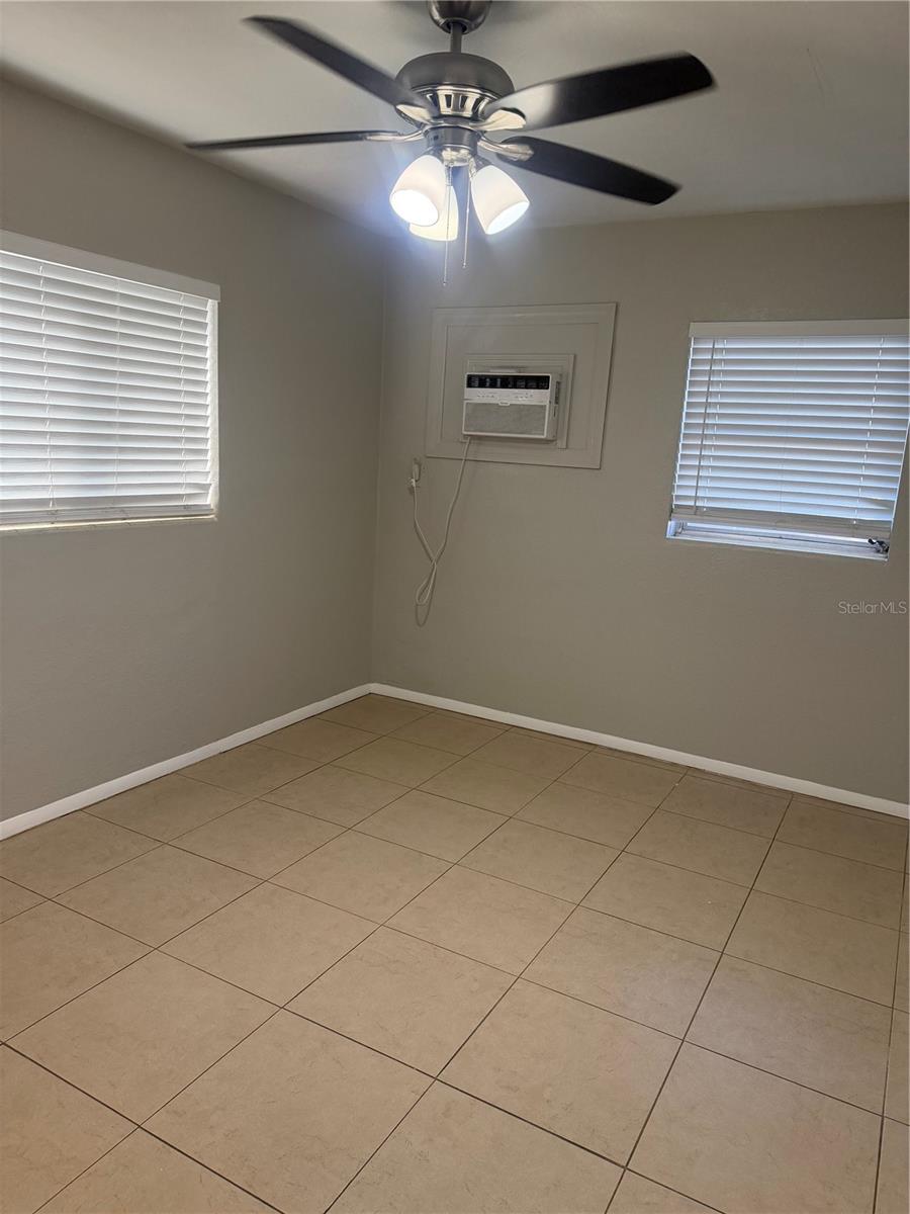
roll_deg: -3.6
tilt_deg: -11.4
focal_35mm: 24
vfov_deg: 71.6
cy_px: 607
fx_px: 841
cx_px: 455
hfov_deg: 56.8
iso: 250
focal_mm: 6.76
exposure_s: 1/120
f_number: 1.78
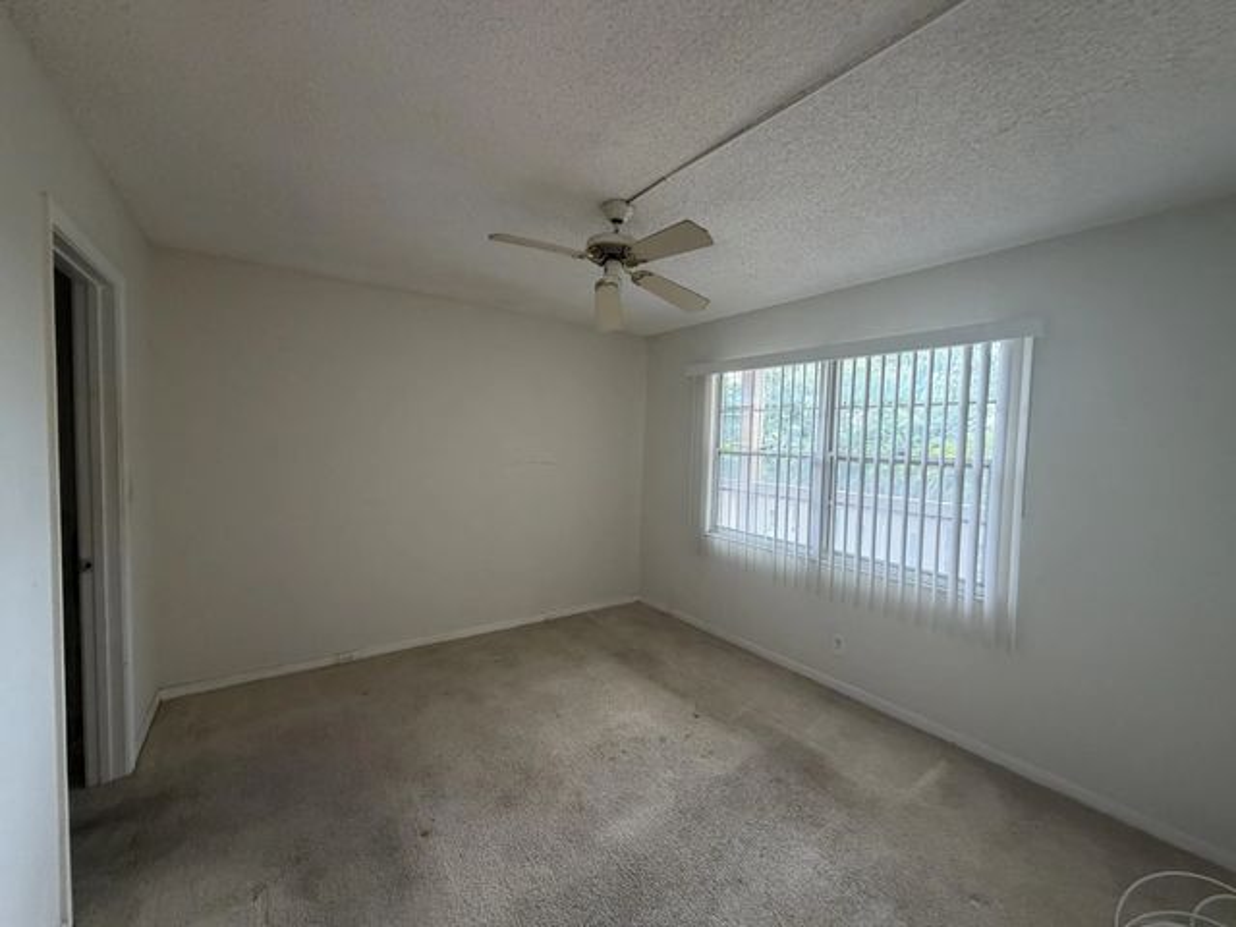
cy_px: 464
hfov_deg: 102.1
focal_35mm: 14
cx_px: 618
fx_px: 500
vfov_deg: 85.7
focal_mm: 2.22
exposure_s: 1/121
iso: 320
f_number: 2.2
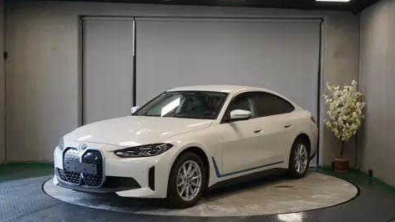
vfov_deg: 23.9
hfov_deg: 41.3
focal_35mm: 50
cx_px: 198
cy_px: 117
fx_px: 524
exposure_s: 1/160
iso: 1000
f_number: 4.5
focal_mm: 47
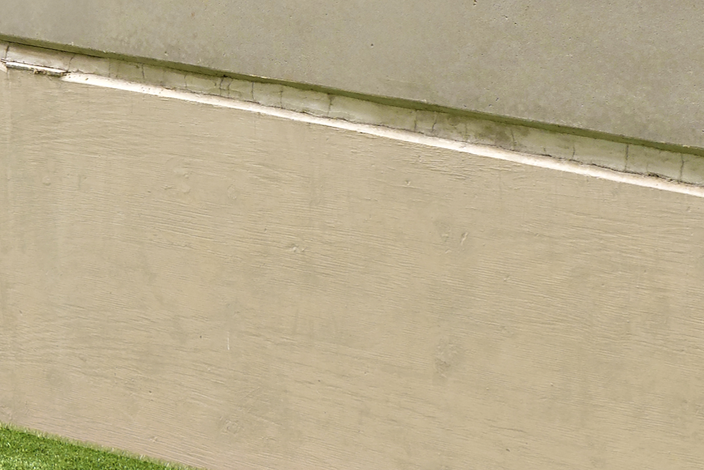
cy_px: -60
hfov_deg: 15.5
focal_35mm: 123
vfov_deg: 11.0
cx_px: -324
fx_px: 2406
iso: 400
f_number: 8
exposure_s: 1/80
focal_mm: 18
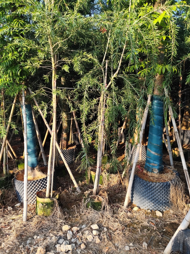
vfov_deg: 69.3
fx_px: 183
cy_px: 118
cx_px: 92
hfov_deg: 54.8
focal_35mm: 25
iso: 50
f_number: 1.65
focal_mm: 6.19
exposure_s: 1/218
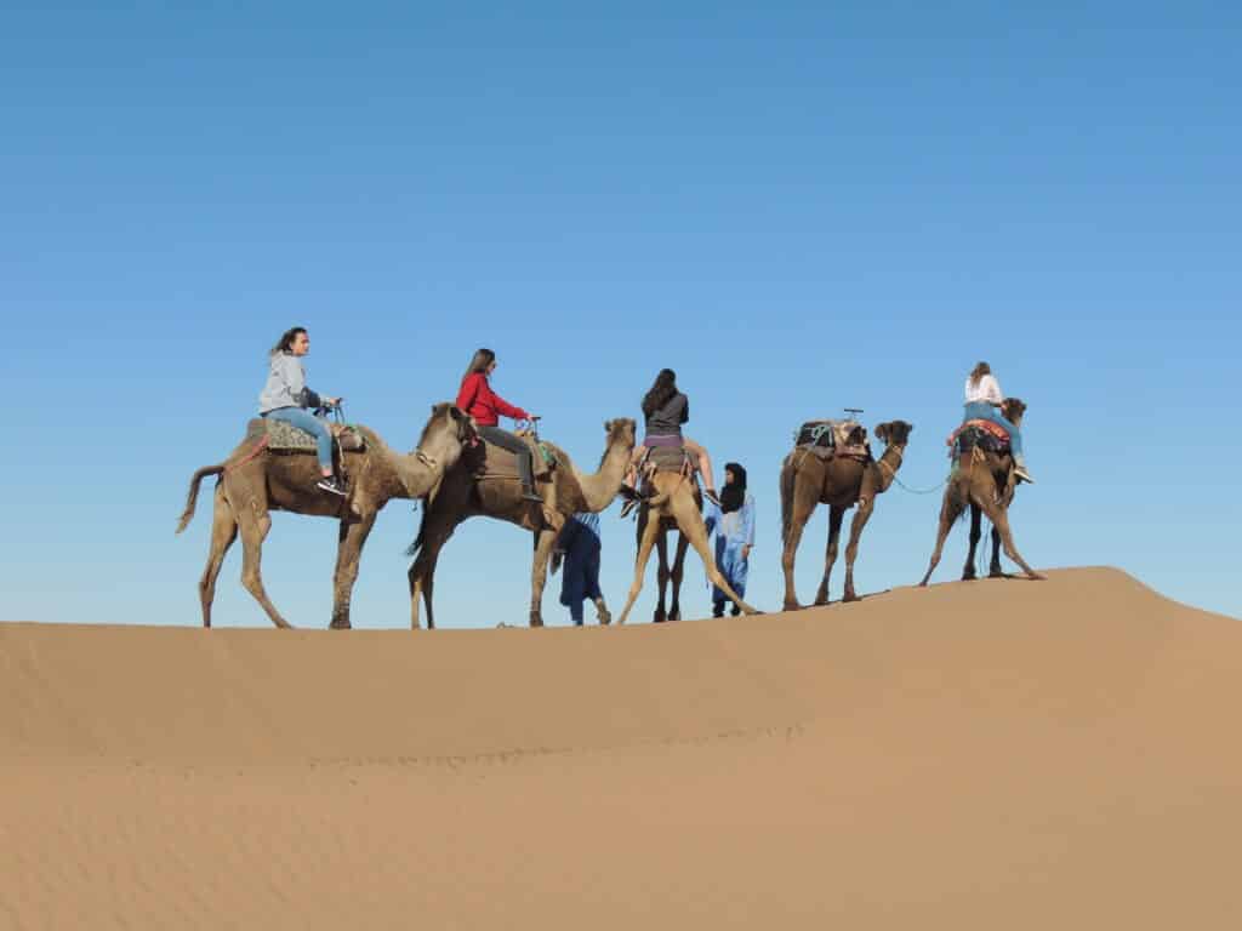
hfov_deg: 34.9
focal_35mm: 55
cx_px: 621
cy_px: 466
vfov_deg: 26.6
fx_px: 1973
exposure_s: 1/320
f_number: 8.2
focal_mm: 9.8
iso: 100
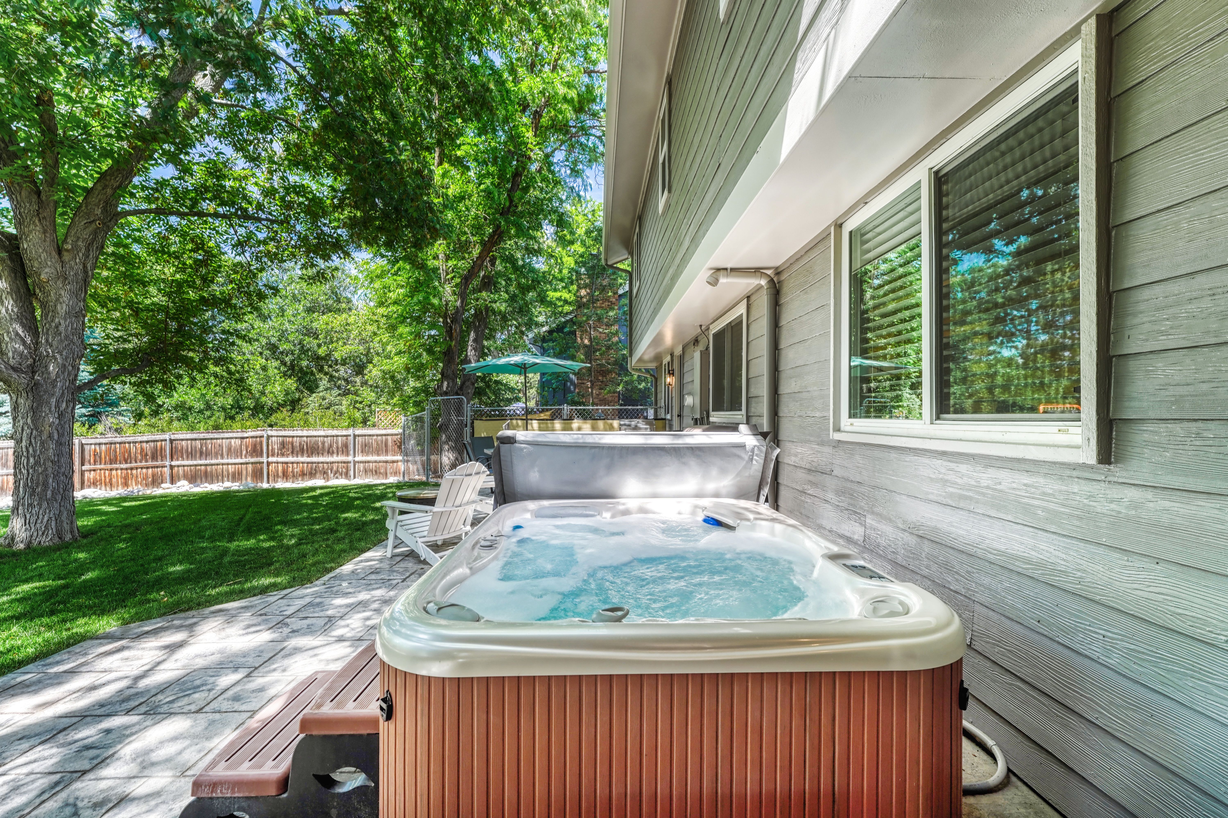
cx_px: 614
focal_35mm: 15
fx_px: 525
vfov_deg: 75.9
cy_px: 409
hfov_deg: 98.9
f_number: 8
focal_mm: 15.4
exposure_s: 1/25
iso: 400
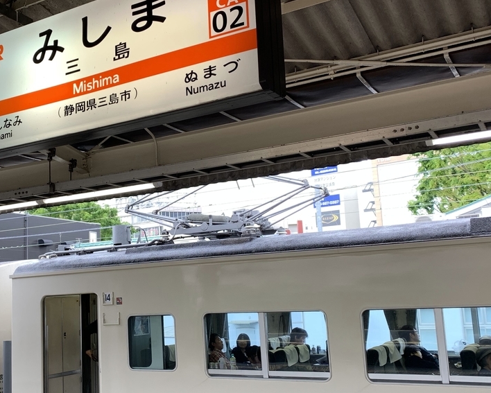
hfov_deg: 42.1
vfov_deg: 34.9
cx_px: 148
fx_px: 625
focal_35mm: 43
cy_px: 205
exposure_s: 1/109
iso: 25
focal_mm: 4.25
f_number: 1.8
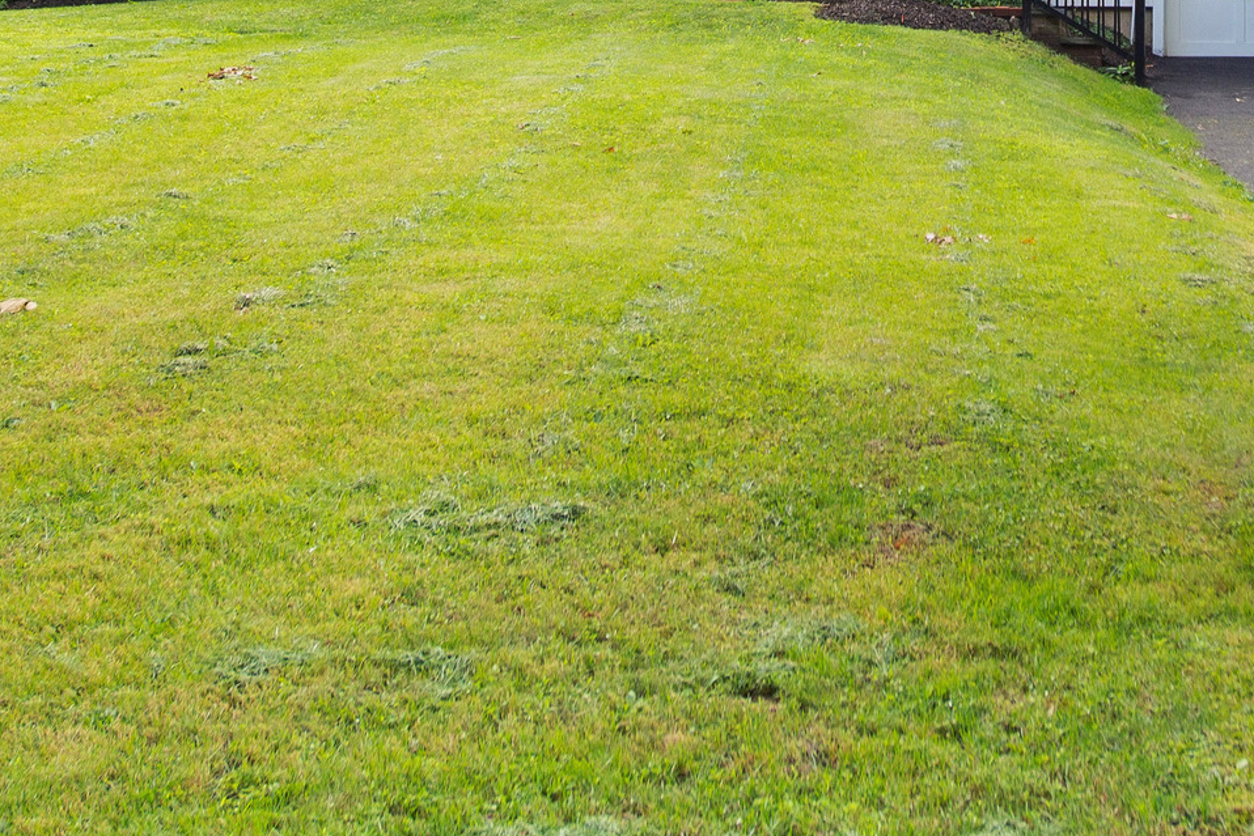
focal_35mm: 77
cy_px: -389
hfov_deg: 25.4
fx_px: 2682
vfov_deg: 16.3
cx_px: 1156
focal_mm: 24
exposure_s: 1/125
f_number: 5
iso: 400
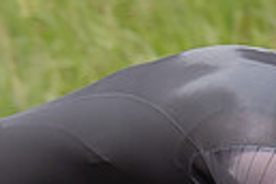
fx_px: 24639
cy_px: 234
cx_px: 777
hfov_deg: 0.6
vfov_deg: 0.4
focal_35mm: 3214
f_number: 4
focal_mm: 200
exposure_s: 1/1000
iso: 250
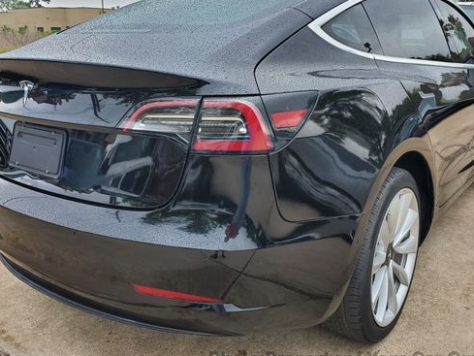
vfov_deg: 41.7
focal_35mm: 34
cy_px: 147
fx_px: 466
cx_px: 246
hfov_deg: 53.9
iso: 50
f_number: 2.4
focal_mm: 4.3
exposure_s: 1/95
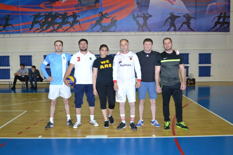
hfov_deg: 57.2
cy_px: 78
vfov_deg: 40.0
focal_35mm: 33
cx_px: 116
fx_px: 214
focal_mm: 22
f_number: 4
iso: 400
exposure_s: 1/60
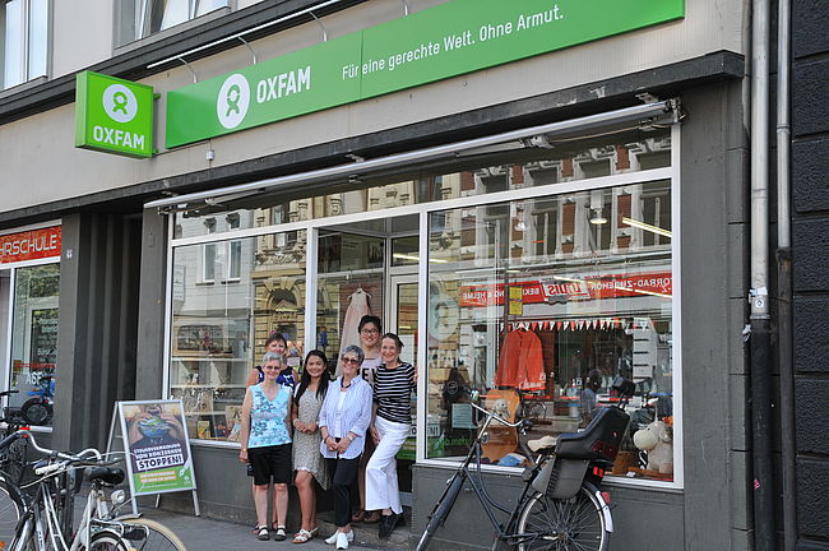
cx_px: 414
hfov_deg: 43.6
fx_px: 1035
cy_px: 276
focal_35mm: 45
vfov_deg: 29.8
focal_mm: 30
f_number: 13
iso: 400
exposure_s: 1/100
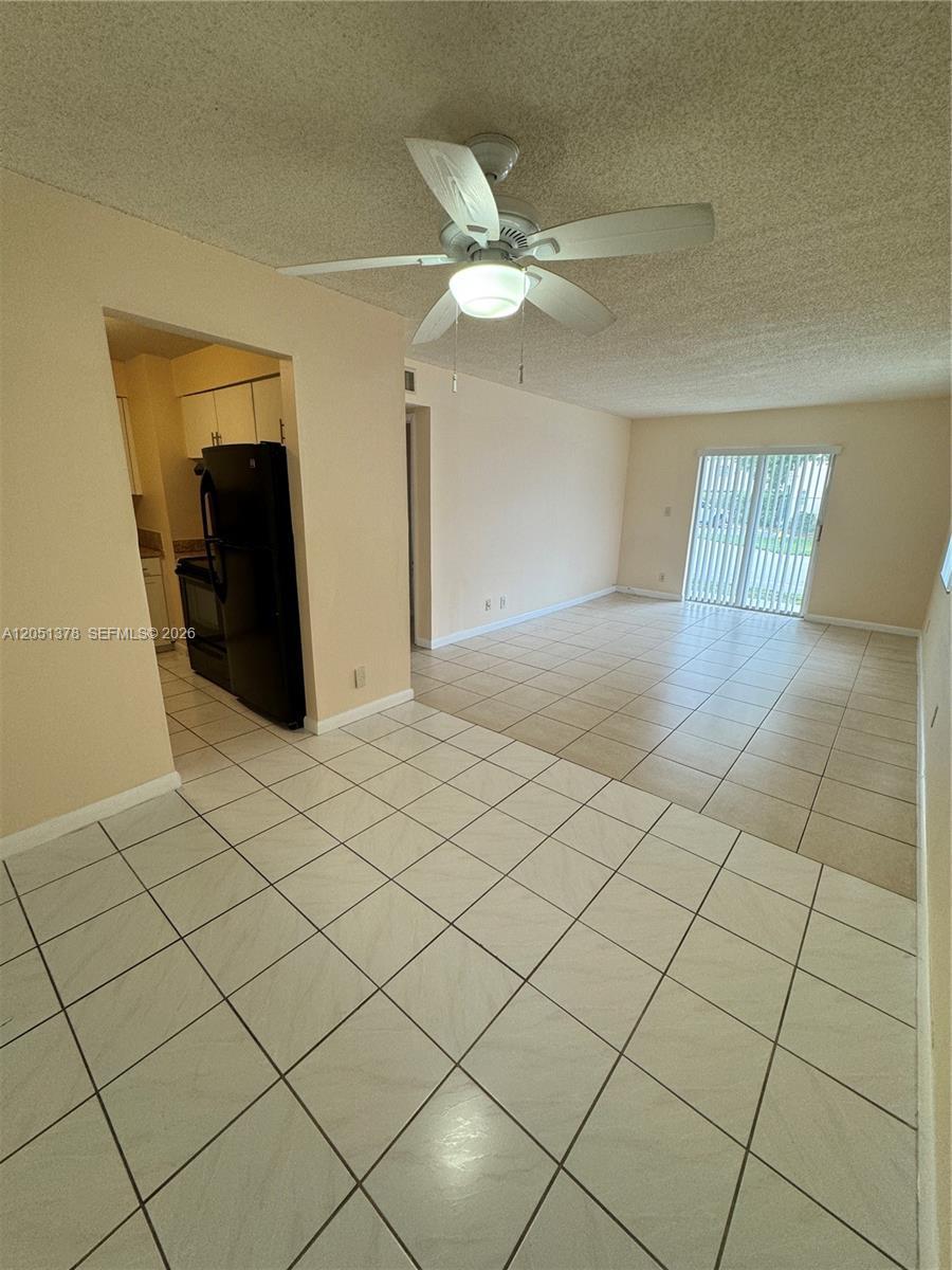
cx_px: 476
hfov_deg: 85.7
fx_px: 513
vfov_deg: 102.1
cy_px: 635
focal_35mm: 14
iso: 125
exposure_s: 1/120
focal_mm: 2.22
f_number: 2.2
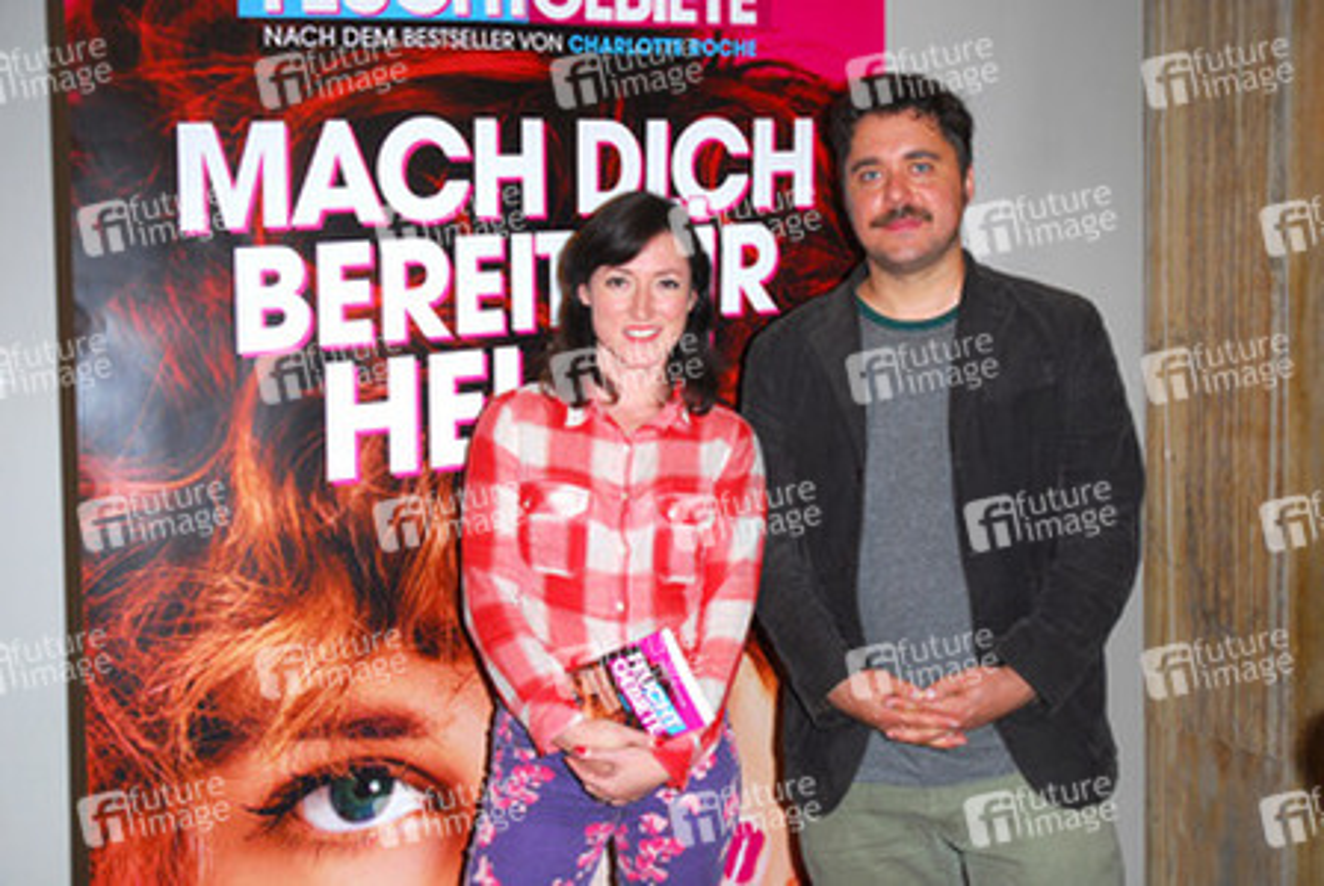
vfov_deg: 33.1
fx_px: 1491
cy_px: 443
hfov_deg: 47.9
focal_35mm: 40
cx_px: 662
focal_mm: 27
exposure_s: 1/60
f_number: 5
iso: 200
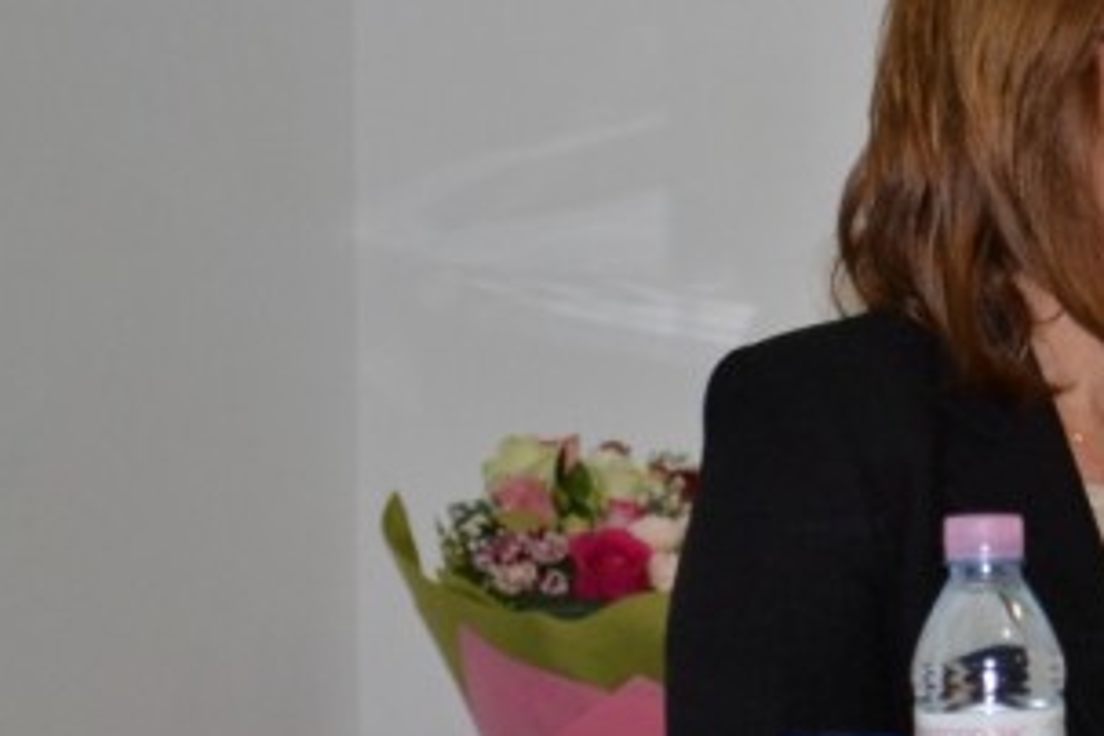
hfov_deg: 10.3
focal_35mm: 198
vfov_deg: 6.9
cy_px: 297
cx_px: 1239
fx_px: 6072
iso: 800
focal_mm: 50
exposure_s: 1/60
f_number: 5.6
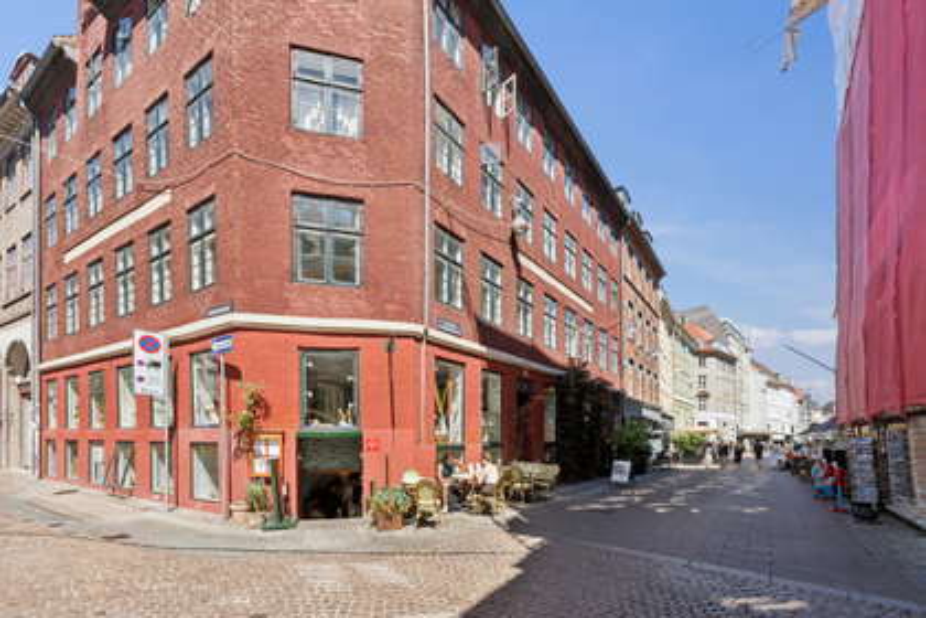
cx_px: 463
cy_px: 309
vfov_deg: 77.3
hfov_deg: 100.4
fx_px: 386
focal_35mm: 15
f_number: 8
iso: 200
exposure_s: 1/400
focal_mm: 10
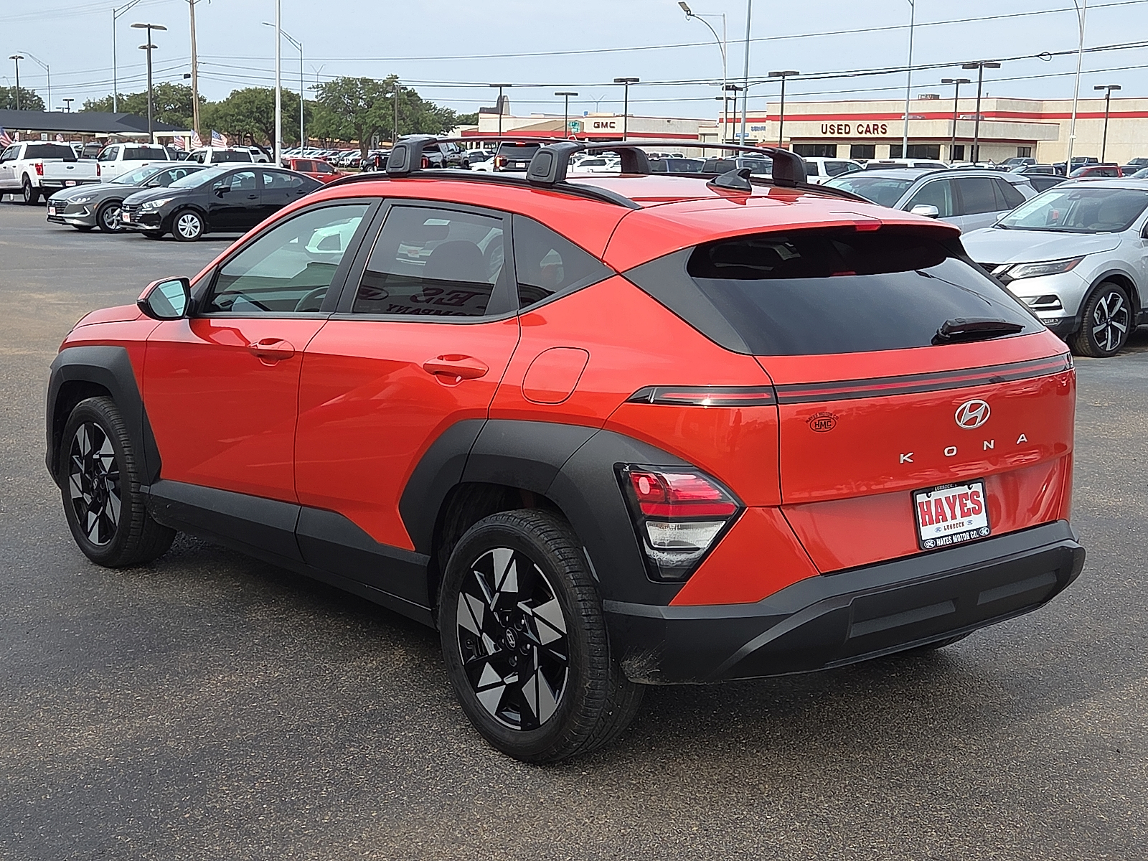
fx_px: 1559
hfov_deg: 40.4
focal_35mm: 47
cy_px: 430
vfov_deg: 30.9
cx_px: 574
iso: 76
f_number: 1.8
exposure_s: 1/2000
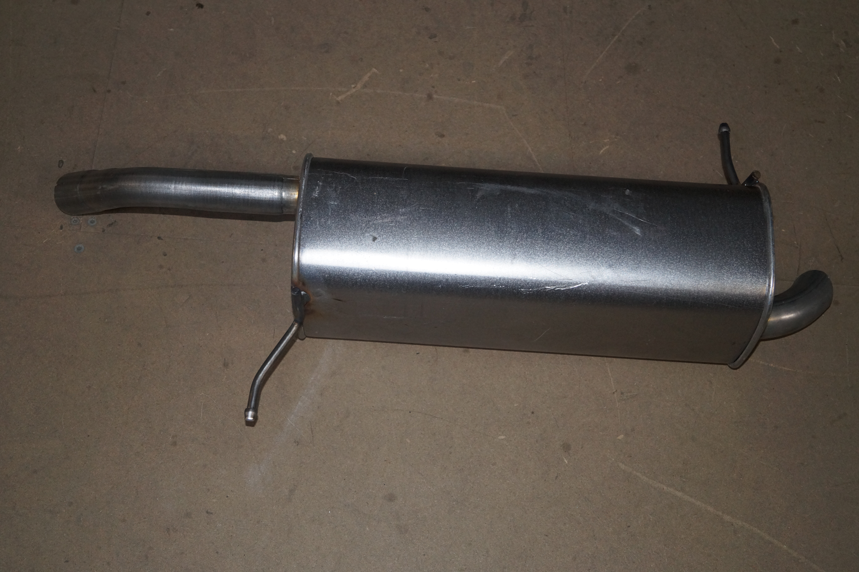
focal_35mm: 45
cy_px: 286
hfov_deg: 43.6
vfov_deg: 29.8
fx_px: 1073
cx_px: 430
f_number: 4.5
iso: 800
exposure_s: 1/125
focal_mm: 30
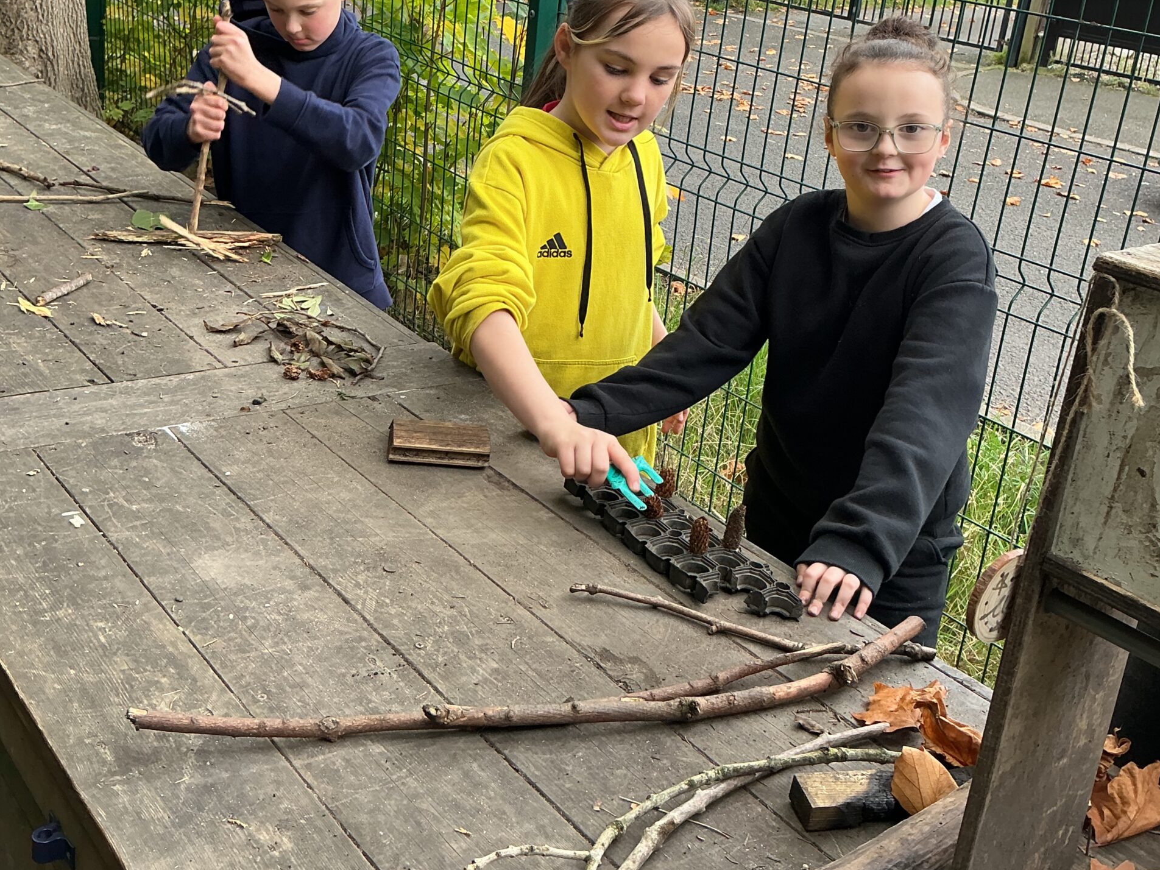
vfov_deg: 36.4
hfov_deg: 47.9
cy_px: 277
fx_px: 1307
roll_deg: -6.0
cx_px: 584
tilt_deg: -18.4
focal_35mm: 39
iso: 40
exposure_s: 1/50
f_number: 1.8
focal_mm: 3
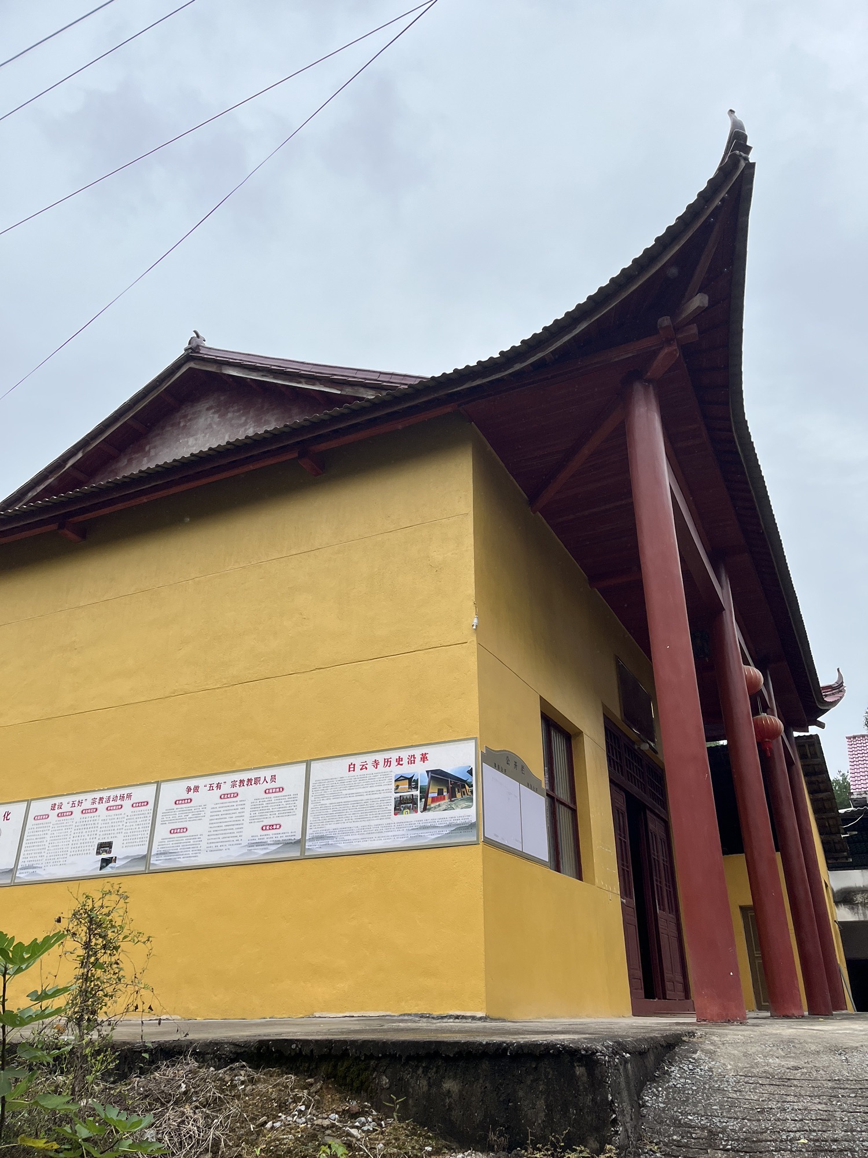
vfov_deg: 67.3
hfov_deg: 53.1
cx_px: 434
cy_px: 579
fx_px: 869
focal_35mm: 26
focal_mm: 5.1
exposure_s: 1/1647
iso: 50
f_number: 1.6
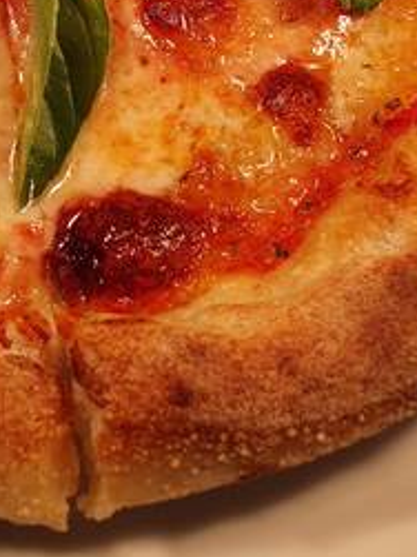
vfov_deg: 22.7
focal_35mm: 76
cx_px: -2
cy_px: -179
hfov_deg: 18.8
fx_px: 1222
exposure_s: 1/135
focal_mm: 4.32
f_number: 2.4
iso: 50
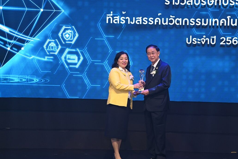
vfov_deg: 16.6
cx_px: 135
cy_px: 90
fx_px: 542
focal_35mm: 82
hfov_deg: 24.7
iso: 800
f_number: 5
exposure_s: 1/160
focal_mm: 70
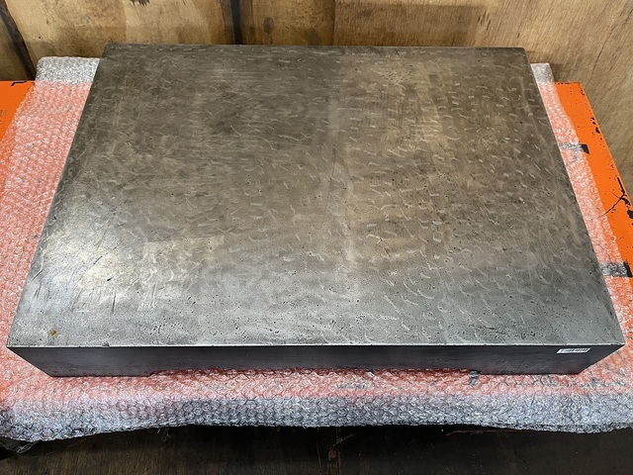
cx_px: 316
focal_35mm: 26
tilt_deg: -59.6
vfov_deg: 53.1
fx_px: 475
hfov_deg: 67.3
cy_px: 238
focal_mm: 5.1
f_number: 1.6
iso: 125
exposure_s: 1/88
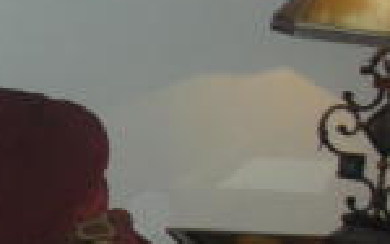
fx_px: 1681
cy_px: 210
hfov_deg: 12.1
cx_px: -330
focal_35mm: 158
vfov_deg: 8.3
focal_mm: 5.8
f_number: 2.8
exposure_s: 1/60
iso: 142
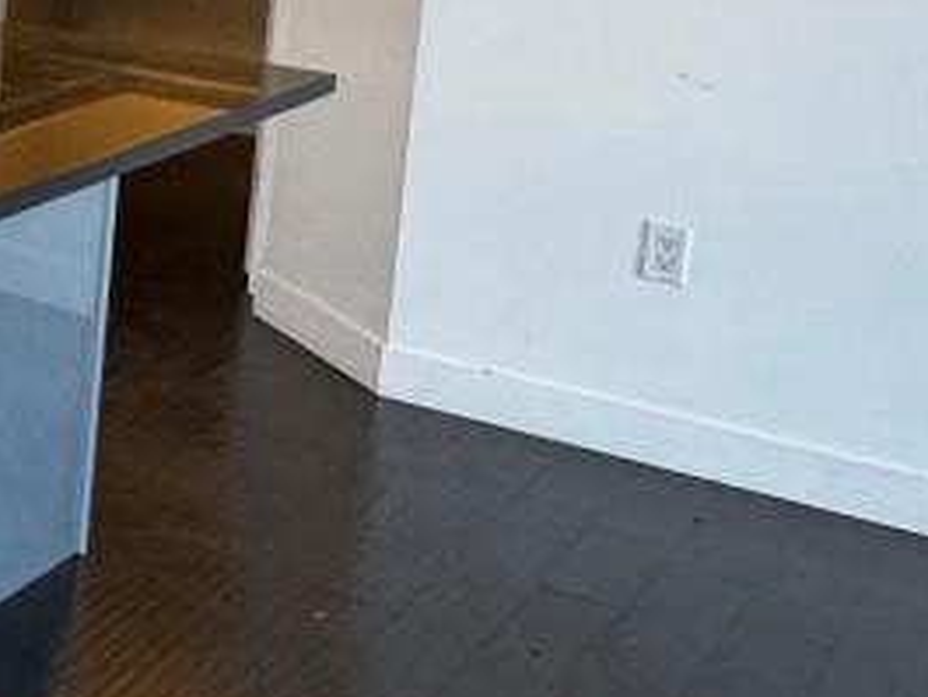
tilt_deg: -7.6
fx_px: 2038
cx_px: -791
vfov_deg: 18.5
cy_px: -109
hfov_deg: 18.9
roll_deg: -1.6
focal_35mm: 76
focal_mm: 2.22
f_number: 2.2
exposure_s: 1/60
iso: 200
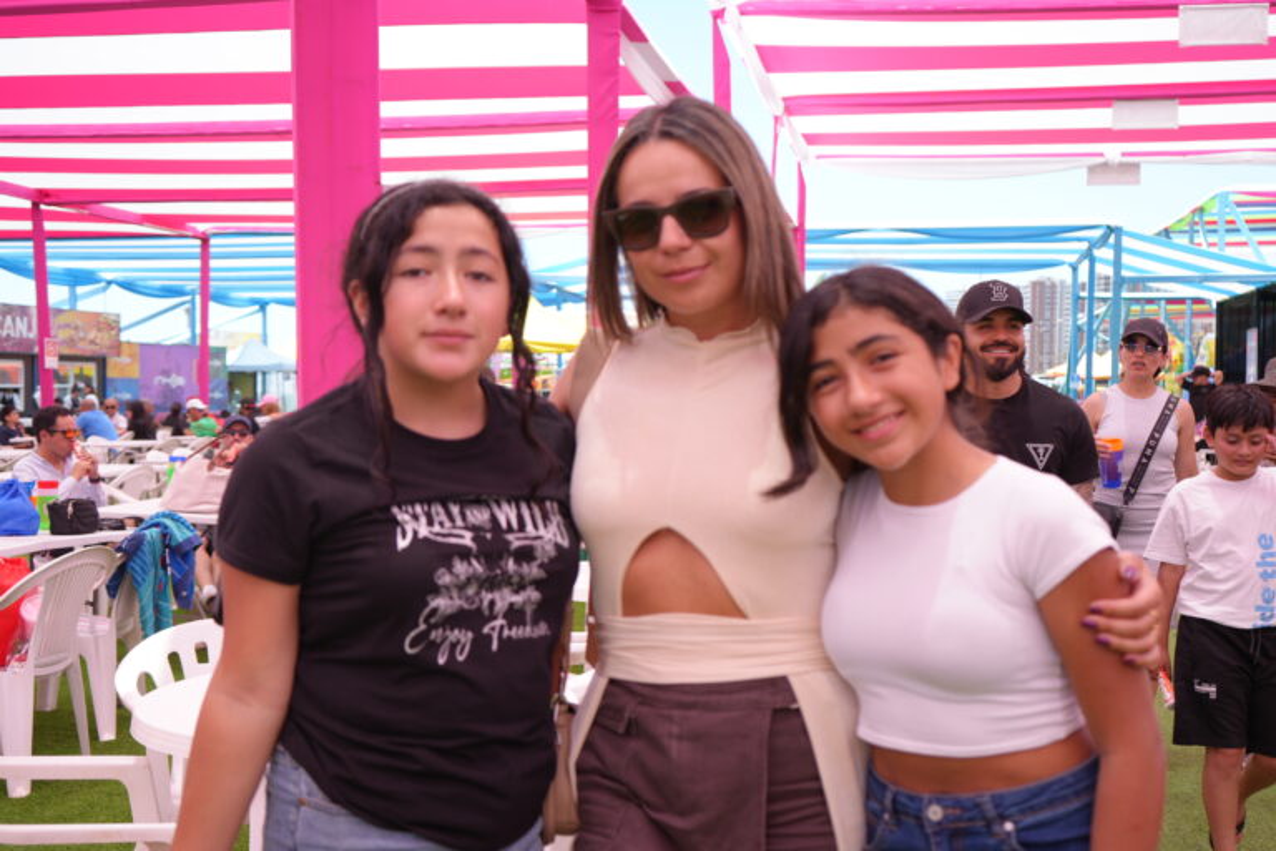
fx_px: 1489
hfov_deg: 46.4
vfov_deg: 31.9
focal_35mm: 42
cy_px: 426
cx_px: 638
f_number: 4.5
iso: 100
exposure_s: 1/250
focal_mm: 42
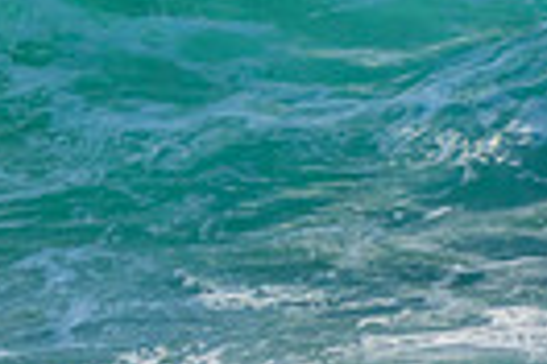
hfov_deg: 0.8
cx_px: -282
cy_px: -163
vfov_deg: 0.5
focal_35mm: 2635
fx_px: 40034
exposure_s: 1/2000
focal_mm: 400
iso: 280
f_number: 5.6
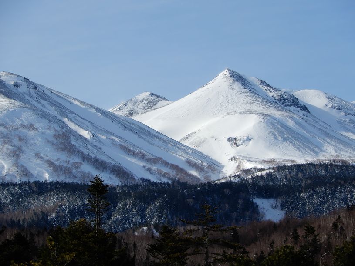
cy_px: 133
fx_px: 2051
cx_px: 178
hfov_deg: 9.9
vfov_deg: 7.4
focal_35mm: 200
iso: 80
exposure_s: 1/640
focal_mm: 35.7
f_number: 5.6
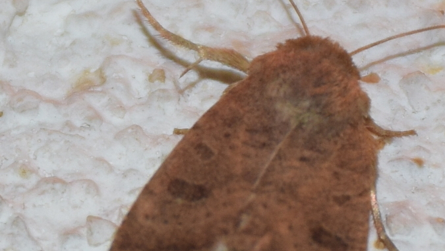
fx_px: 3682
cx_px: 300
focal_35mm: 312
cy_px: 181
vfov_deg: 3.9
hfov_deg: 6.9
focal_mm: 140
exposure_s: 1/60
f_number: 5.6
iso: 320
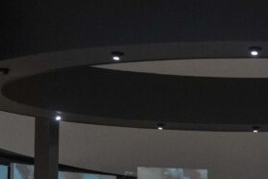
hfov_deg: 19.1
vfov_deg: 12.6
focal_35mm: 105
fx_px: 782
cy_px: 239
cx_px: 245
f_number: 4
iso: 12800
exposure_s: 1/160
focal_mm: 29
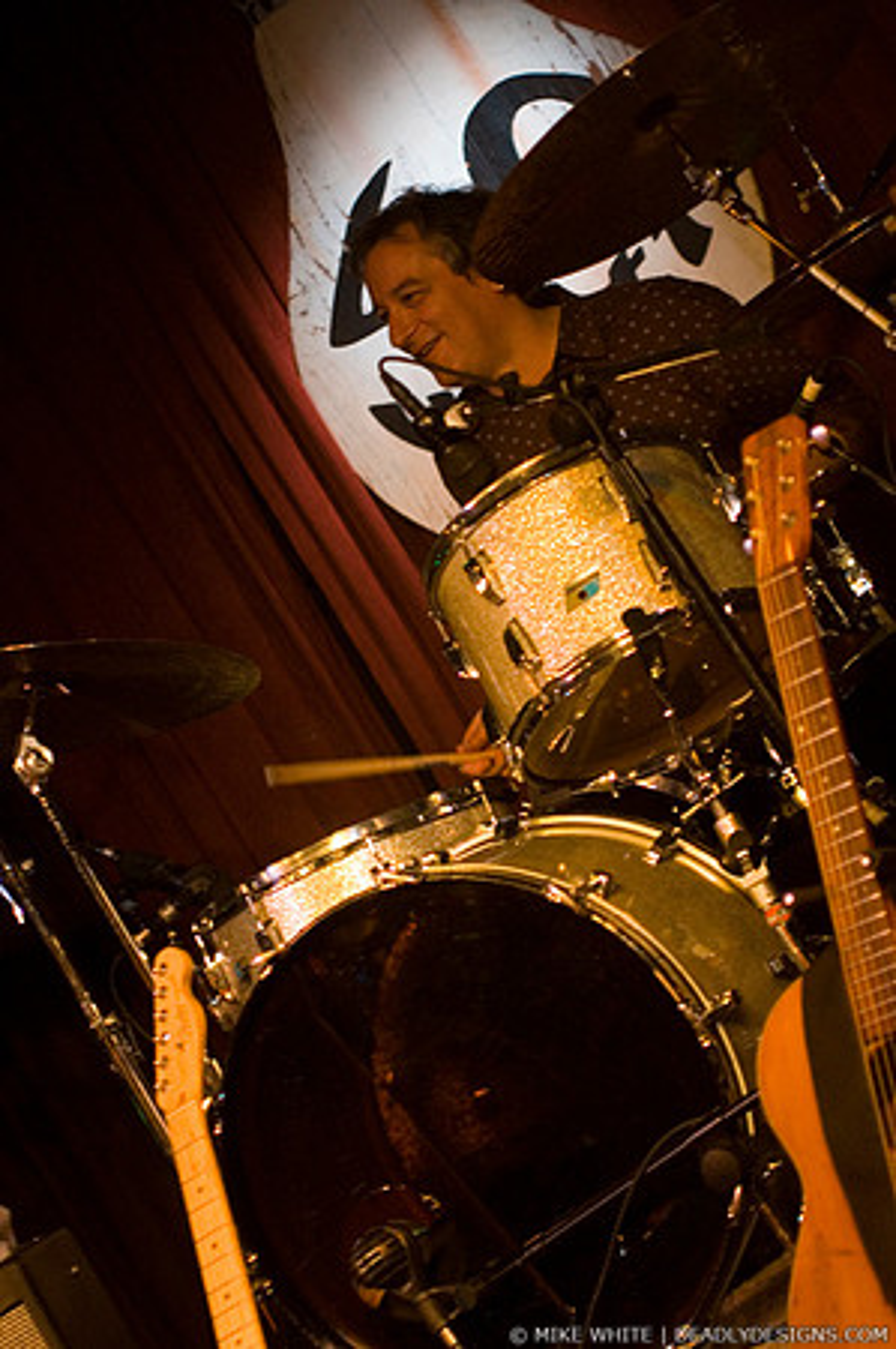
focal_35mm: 105
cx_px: 448
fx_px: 3929
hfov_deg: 13.0
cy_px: 674
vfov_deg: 19.5
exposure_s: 1/40
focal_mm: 70
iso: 800
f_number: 2.8
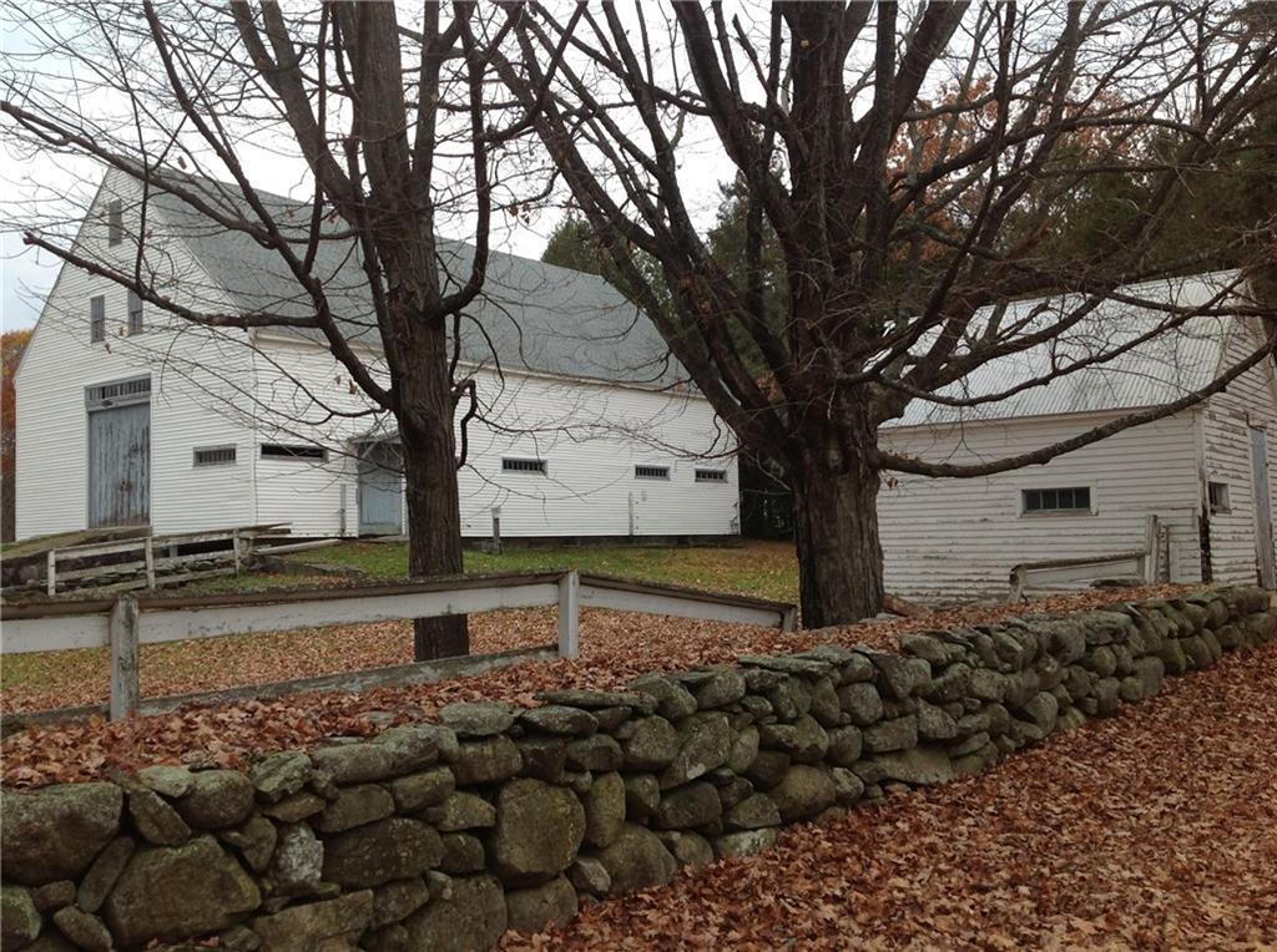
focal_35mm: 35
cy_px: 476
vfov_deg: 40.6
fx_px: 1289
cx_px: 638
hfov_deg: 52.7
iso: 50
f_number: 2.4
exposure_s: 1/351
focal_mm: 4.28
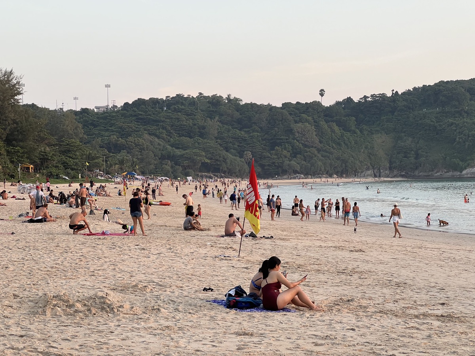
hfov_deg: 25.3
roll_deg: +1.6
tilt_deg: +0.7
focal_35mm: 77
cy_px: 178
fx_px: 1057
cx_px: 238
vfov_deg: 19.1
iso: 64
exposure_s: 1/122
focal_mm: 9
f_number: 2.8
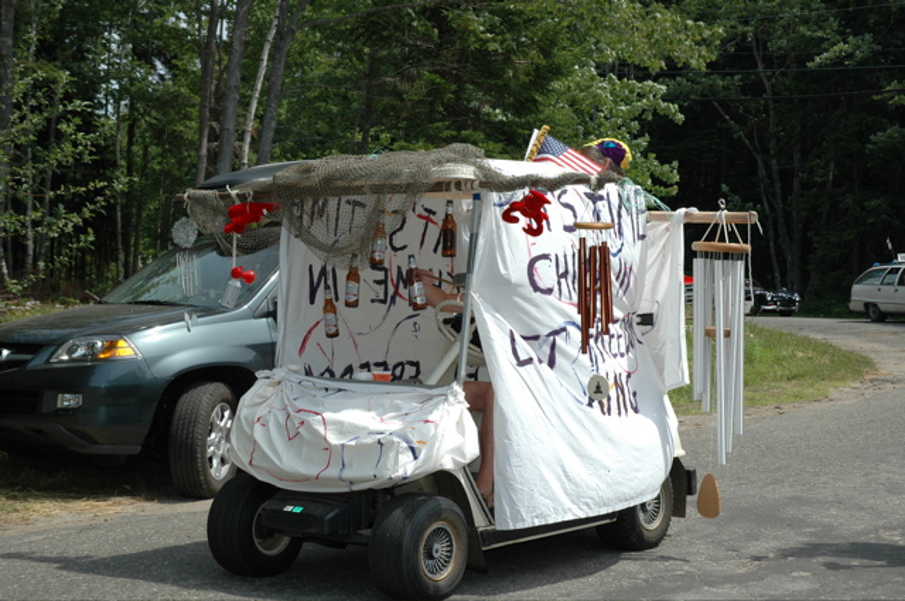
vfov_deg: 20.6
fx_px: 1657
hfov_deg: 30.5
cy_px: 300
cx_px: 452
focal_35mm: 66
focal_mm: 44
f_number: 7.1
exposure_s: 1/500
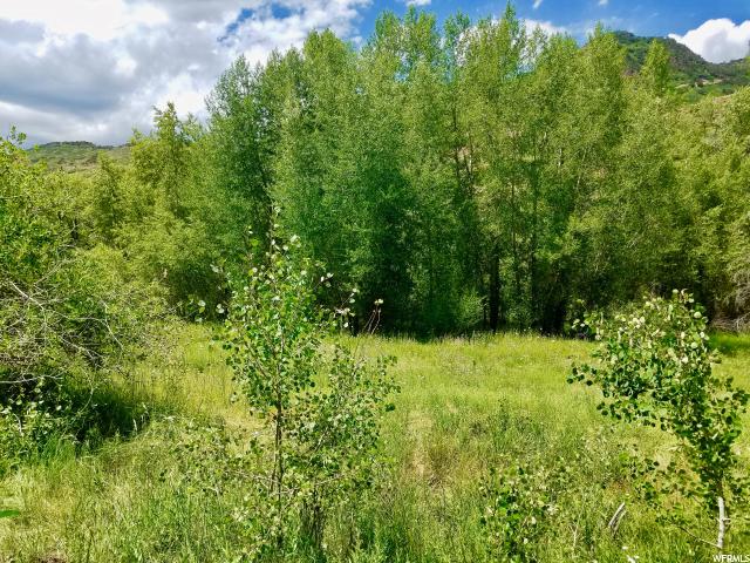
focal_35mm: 26
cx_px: 375
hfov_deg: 67.3
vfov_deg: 53.1
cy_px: 282
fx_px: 563
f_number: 1.7
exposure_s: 1/2288
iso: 50
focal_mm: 4.2
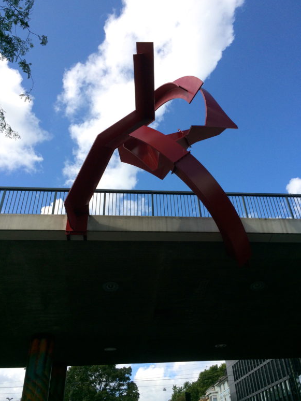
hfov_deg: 45.5
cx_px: 154
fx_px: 359
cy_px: 204
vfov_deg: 58.3
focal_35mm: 31
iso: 32
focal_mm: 4.12
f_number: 2.2
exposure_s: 1/2160
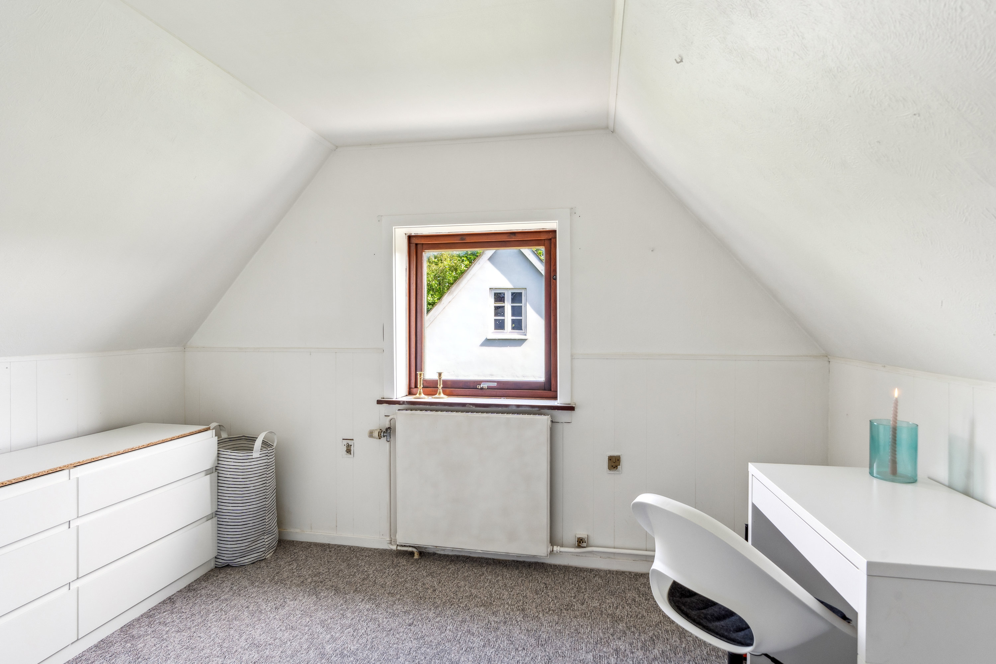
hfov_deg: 90.0
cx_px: 498
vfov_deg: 67.4
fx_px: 498
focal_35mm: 18
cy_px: 332
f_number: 8
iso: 400
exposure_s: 1/50
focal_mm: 18
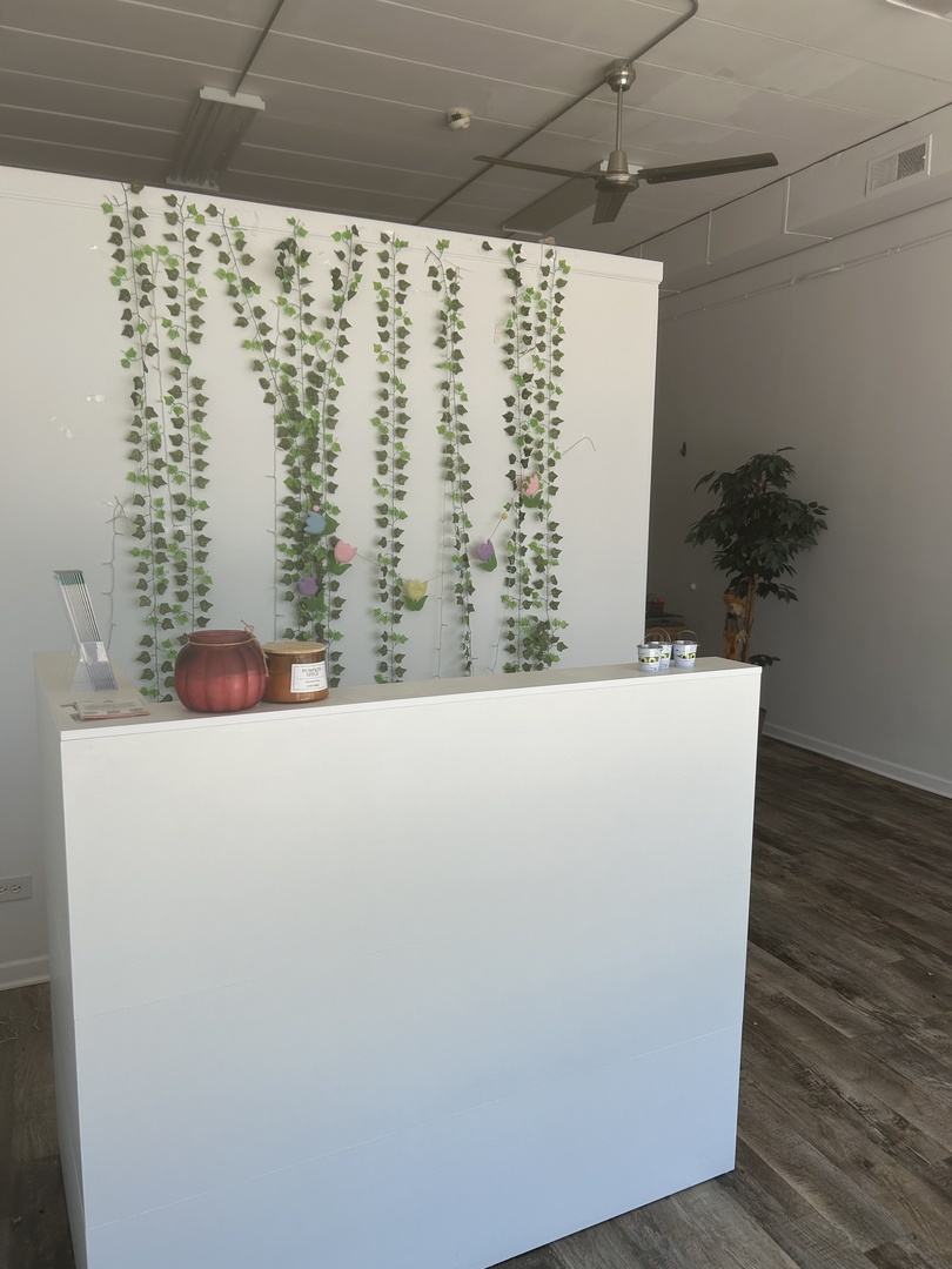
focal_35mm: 26
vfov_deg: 67.3
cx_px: 476
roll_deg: -0.7
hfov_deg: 53.1
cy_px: 634
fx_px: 953
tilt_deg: -8.0
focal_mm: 5.7
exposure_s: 1/427
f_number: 1.5
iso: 50
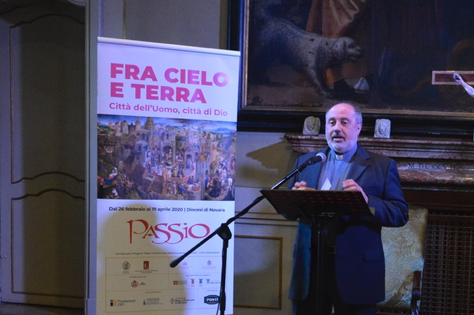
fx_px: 750
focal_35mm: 57
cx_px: 416
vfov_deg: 23.4
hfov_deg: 33.4
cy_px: 247
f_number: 7.1
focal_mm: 20
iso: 3200
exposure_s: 1/60
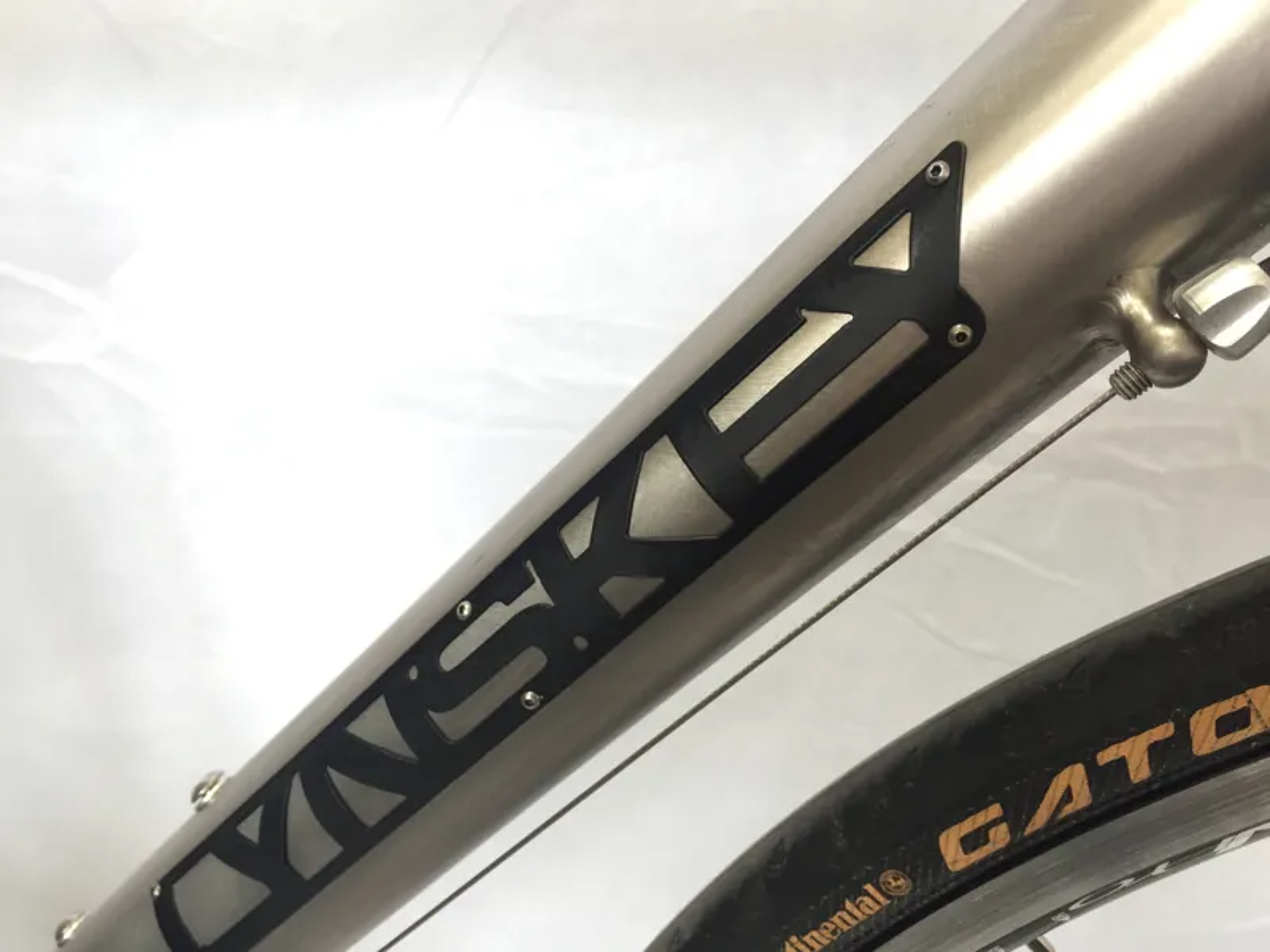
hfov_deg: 61.7
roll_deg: -5.4
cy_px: 476
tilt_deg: -21.3
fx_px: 1064
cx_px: 635
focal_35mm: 29
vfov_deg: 48.2
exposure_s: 1/100
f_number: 2.2
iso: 50
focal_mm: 4.15
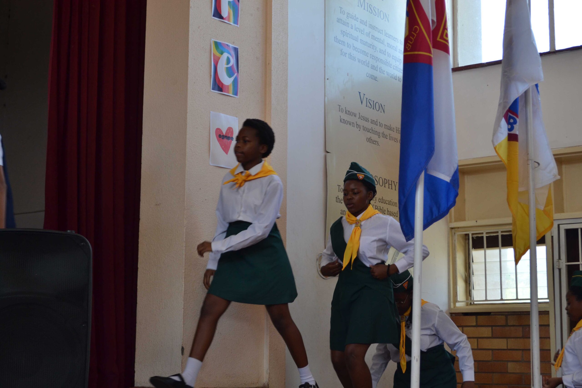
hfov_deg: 33.4
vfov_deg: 22.6
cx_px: 291
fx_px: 970
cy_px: 194
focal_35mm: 60
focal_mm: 40
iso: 400
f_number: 5.3
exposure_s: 1/100
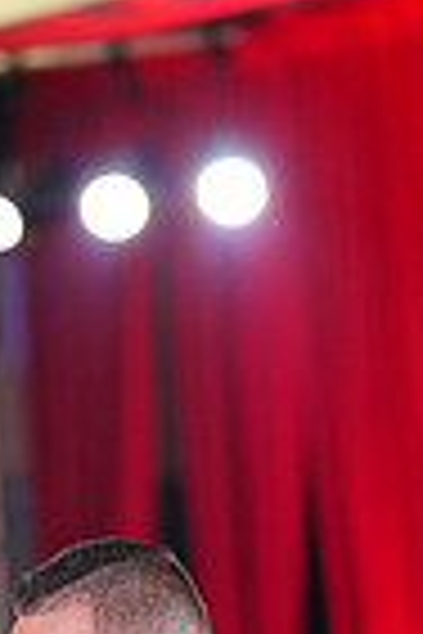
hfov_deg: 2.7
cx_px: 223
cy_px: 1133
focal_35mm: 506
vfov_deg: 4.0
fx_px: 8918
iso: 2500
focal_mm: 123
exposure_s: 1/320
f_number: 2.8
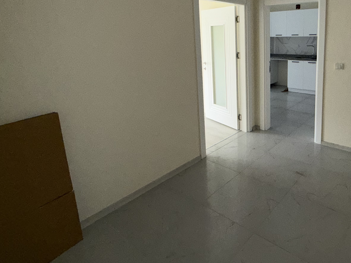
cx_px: 252
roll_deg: +0.6
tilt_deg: -8.2
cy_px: 73
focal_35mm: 24
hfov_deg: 68.1
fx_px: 243
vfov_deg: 54.7
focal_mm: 2.22
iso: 100
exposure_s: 1/102
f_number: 2.2
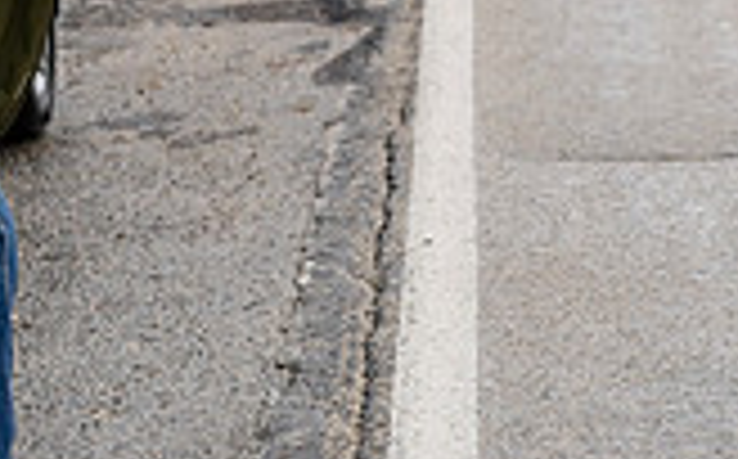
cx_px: 639
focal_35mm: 177
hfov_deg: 11.8
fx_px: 3555
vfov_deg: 7.3
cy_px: -119
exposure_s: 1/640
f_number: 2.8
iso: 400
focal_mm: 49
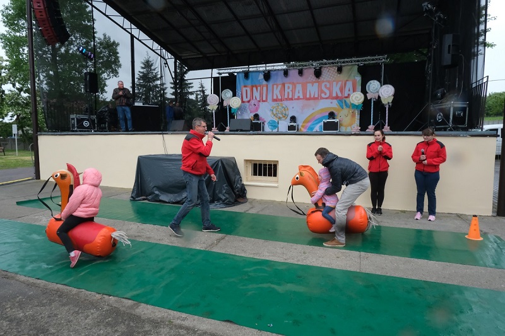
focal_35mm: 23
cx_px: 252
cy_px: 168
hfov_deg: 76.1
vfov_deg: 55.1
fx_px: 323
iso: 4000
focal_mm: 15
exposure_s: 1/180
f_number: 20
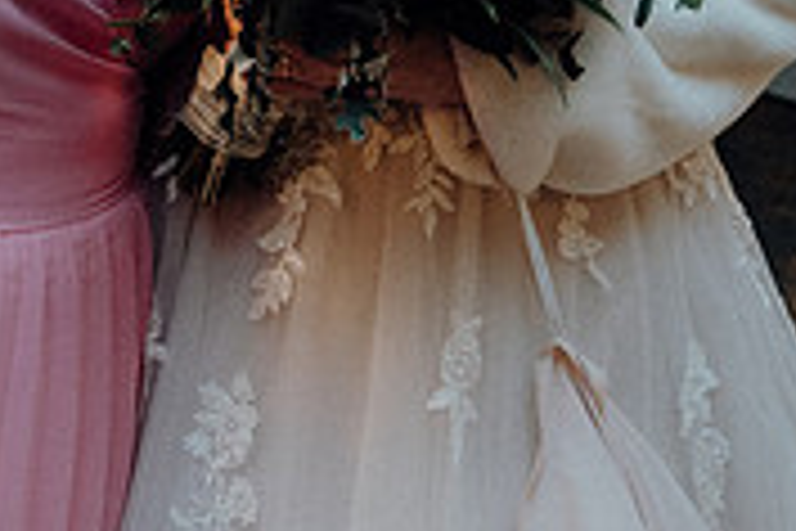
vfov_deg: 12.6
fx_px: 2344
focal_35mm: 106
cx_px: 160
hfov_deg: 19.1
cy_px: -106
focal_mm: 30
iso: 2500
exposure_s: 1/160
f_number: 3.5
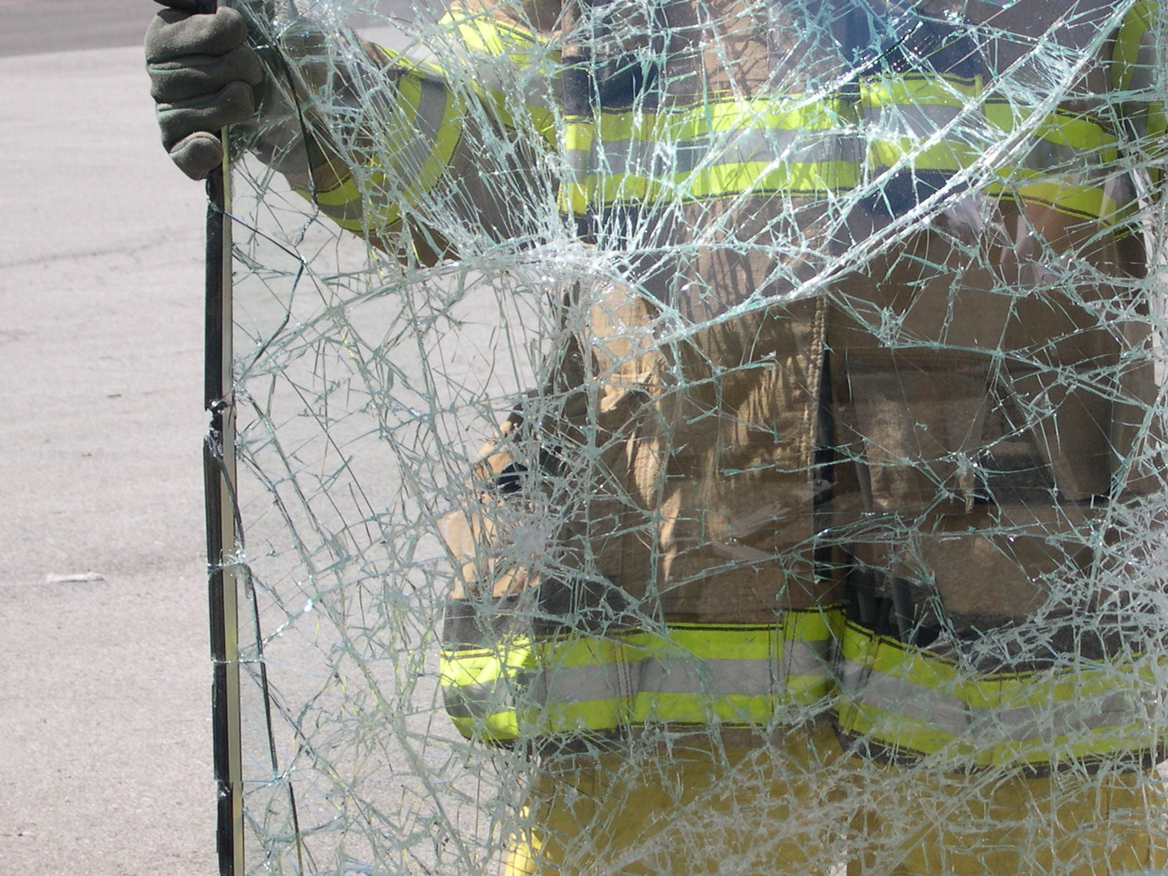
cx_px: 744
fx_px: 5398
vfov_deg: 9.3
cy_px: 292
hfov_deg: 12.3
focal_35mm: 160
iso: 100
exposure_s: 1/376
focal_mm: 24
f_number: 4.9
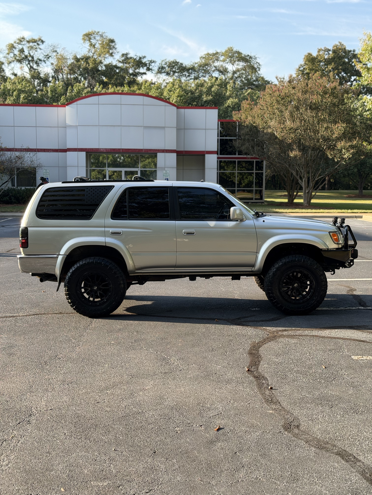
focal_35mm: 48
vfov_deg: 39.7
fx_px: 688
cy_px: 248
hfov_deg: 30.3
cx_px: 186
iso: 80
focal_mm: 6.76
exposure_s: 1/1041
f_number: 1.78
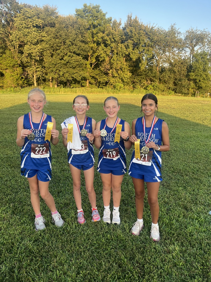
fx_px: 211
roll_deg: -0.5
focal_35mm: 26
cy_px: 141
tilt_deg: -12.7
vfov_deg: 67.3
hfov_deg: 53.1
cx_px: 106
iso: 50
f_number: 1.6
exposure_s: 1/324
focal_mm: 5.1
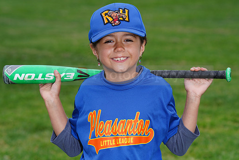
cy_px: 72
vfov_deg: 6.2
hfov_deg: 9.3
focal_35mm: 221
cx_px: 124
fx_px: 1468
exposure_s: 1/200
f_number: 8
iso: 200
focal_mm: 197
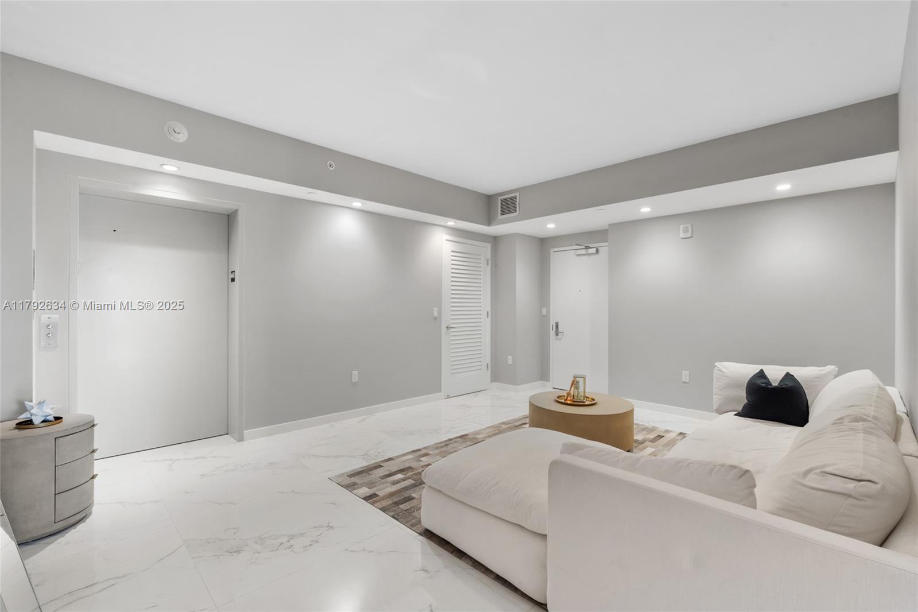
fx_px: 408
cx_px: 459
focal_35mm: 16
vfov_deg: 73.7
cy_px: 306
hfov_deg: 96.7
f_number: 13
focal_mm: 16
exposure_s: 1
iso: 250
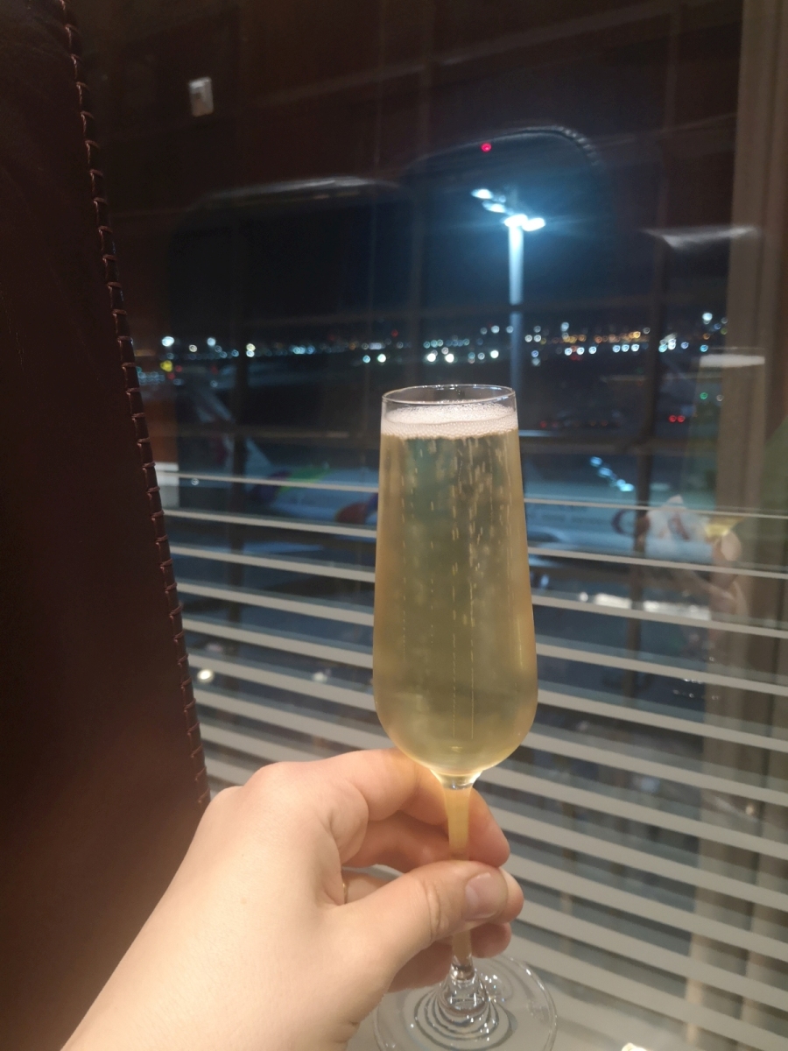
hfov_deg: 51.4
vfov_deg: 65.3
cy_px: 526
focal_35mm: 27
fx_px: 820
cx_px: 394
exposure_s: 1/30
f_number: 1.8
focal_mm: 3.95
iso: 320
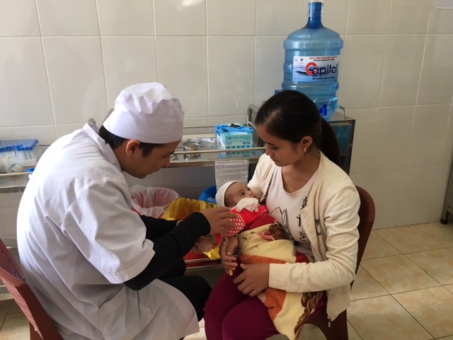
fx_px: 380
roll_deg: +0.0
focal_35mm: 29
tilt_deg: -19.6
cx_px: 226
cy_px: 170
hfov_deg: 61.7
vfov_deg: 48.2
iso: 32
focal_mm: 4.15
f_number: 2.2
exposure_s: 1/33
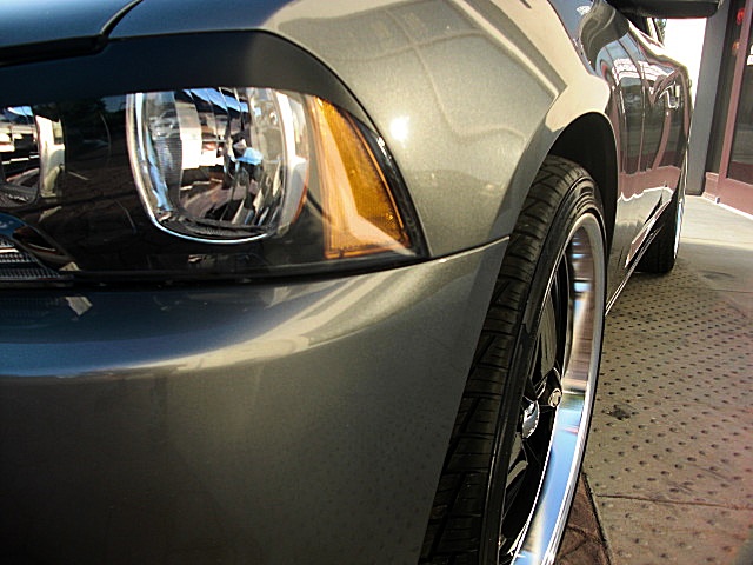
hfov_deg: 51.4
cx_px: 376
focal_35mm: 36
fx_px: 783
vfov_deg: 39.7
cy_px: 282
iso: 50
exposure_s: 1/250
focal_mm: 6.3
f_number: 2.8
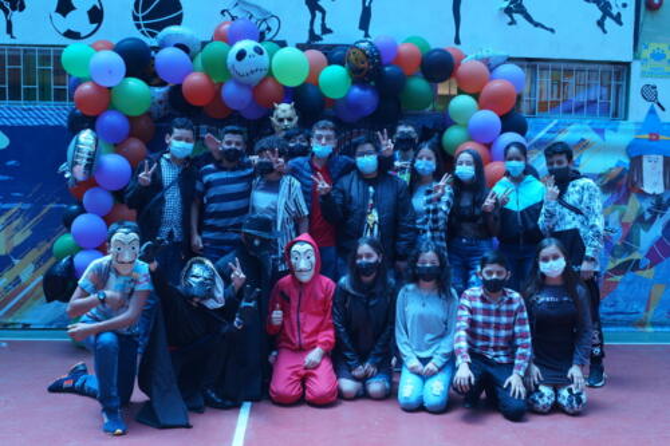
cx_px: 335
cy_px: 223
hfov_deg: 49.6
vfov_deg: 34.2
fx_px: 726
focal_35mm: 39
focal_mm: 26
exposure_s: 1/60
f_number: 8
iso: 320
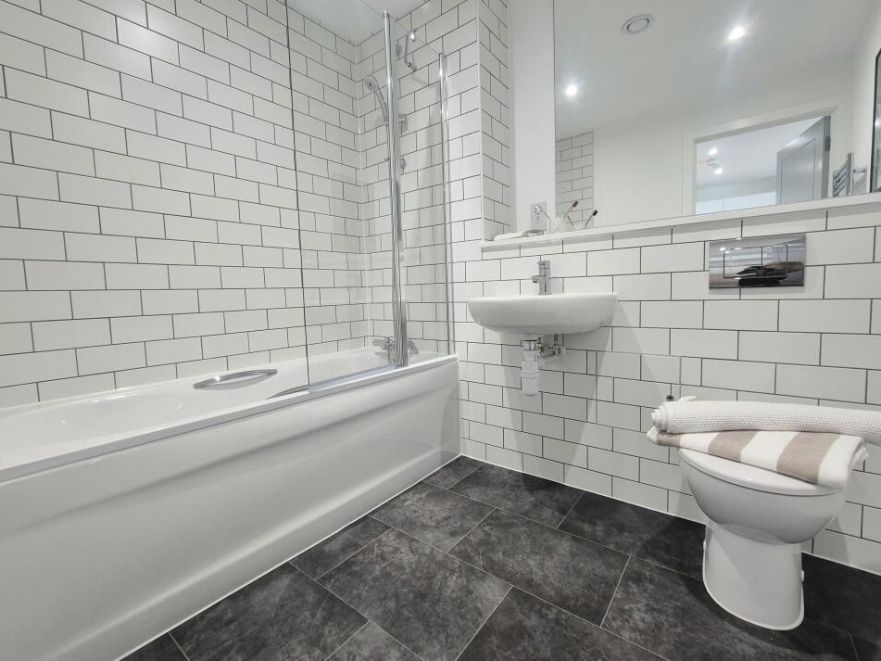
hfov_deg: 102.1
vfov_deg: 85.6
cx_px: 444
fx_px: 356
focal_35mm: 14
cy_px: 323
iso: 160
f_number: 2.2
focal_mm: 2.2
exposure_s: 1/50
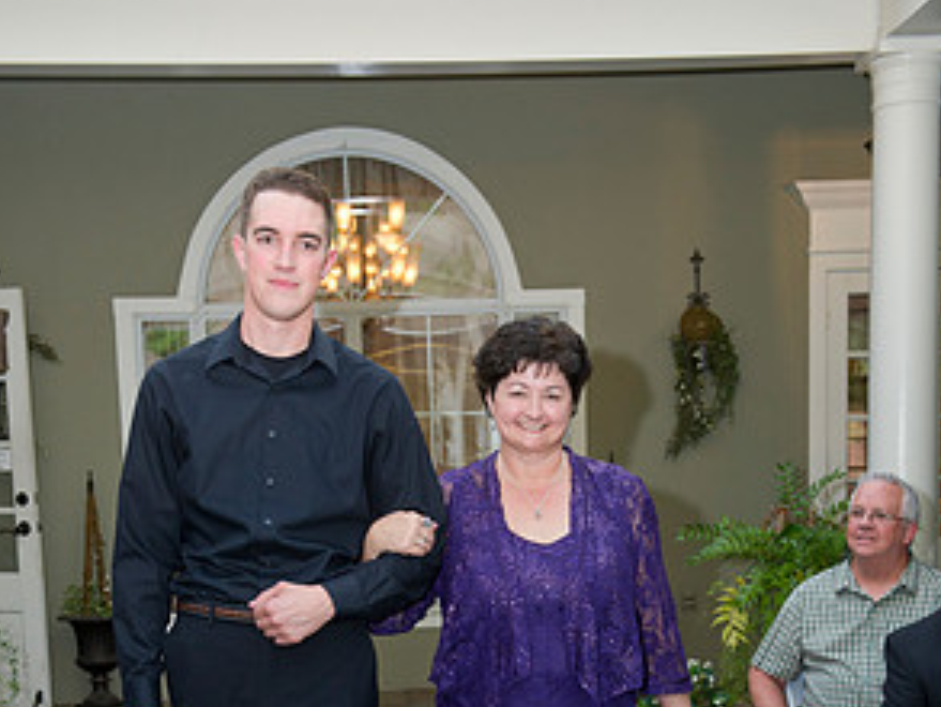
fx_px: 1686
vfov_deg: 22.9
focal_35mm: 62
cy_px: 672
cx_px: 467
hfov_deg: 31.2
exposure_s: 1/100
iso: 800
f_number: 5
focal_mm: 42
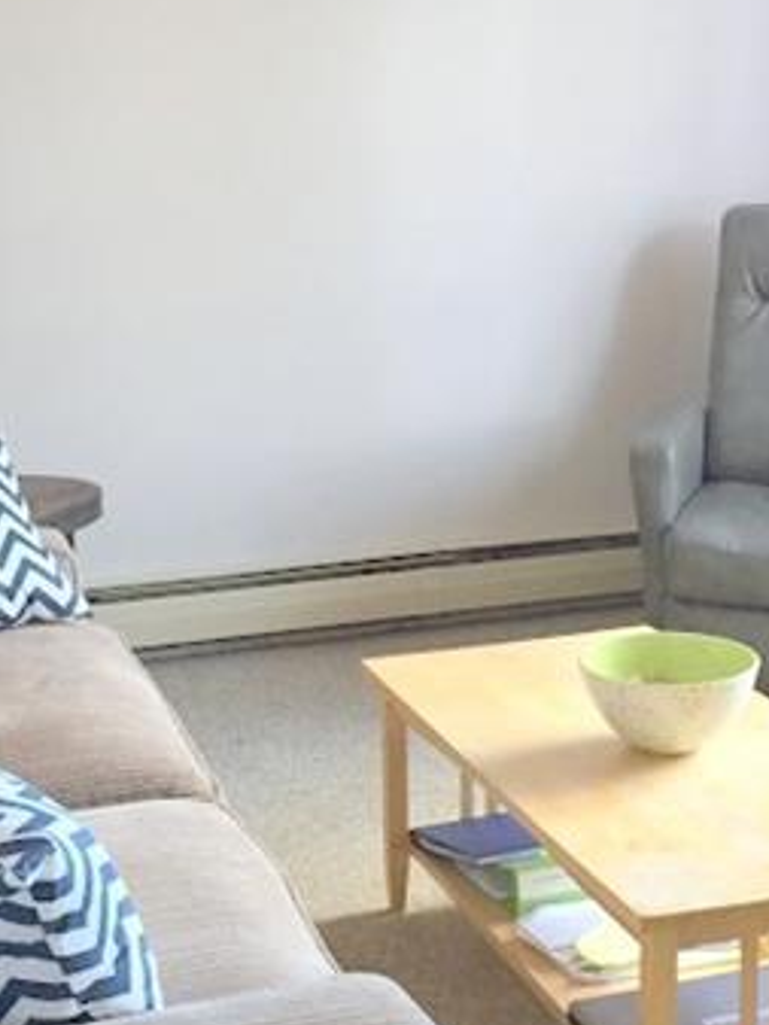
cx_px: 386
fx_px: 1954
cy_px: 487
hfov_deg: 22.3
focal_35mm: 66
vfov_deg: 29.4
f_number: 2.2
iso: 125
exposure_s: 1/30
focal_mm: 4.15
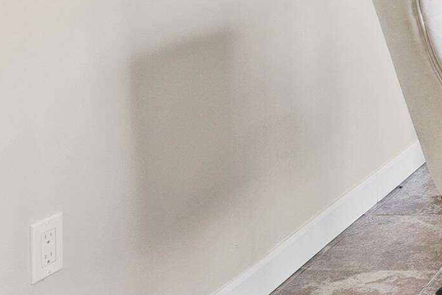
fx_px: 798
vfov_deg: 19.2
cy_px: -101
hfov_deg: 21.5
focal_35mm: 65
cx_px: 777
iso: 200
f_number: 9
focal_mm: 10
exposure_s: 1.6
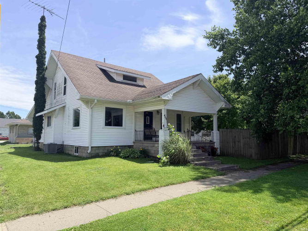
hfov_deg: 71.6
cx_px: 154
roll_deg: +0.4
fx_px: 214
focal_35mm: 24
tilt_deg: +5.5
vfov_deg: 56.8
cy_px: 116
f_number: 1.78
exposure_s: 1/4167
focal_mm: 6.76
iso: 80
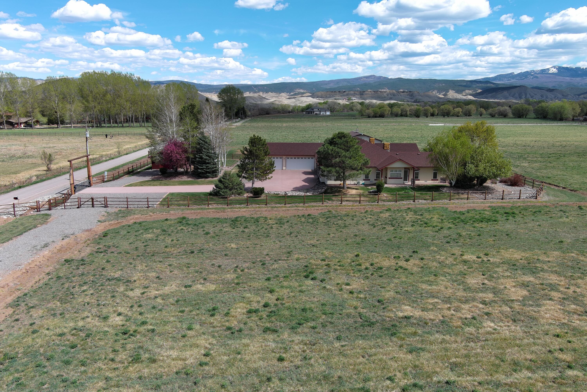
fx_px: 473
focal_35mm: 29
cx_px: 294
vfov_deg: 45.0
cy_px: 196
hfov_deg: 63.7
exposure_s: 1/1418
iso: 100
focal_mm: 10.57
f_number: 2.8
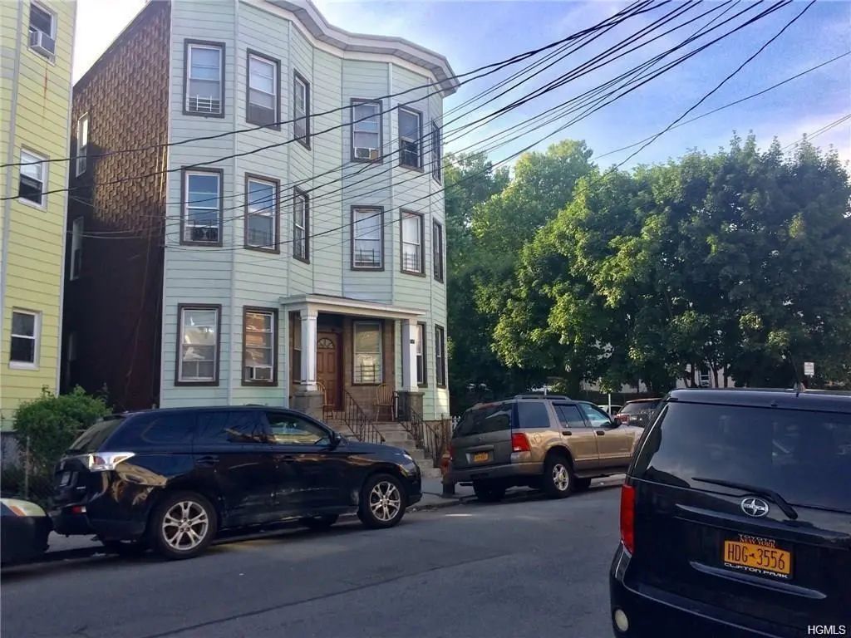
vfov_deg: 48.2
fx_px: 713
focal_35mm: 29
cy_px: 319
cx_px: 426
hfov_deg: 61.7
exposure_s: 1/760
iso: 32
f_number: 2.2
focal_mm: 4.15
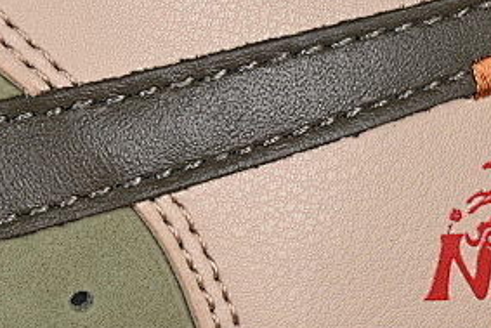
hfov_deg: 7.1
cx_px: -217
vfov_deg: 4.8
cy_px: 165
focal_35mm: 286
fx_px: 3903
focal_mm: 50
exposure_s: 1/80
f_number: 7.1
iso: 160
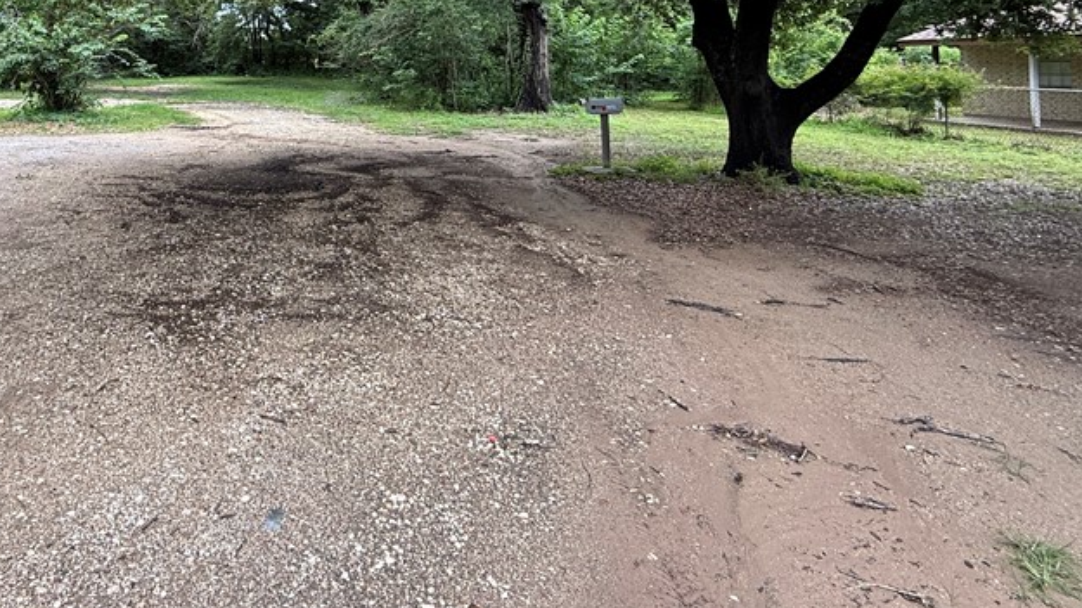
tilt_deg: +2.5
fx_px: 717
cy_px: 45
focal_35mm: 25
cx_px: 296
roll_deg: +0.5
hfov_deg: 70.1
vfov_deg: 41.7
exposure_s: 1/294
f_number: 2.2
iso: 64
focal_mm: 2.22
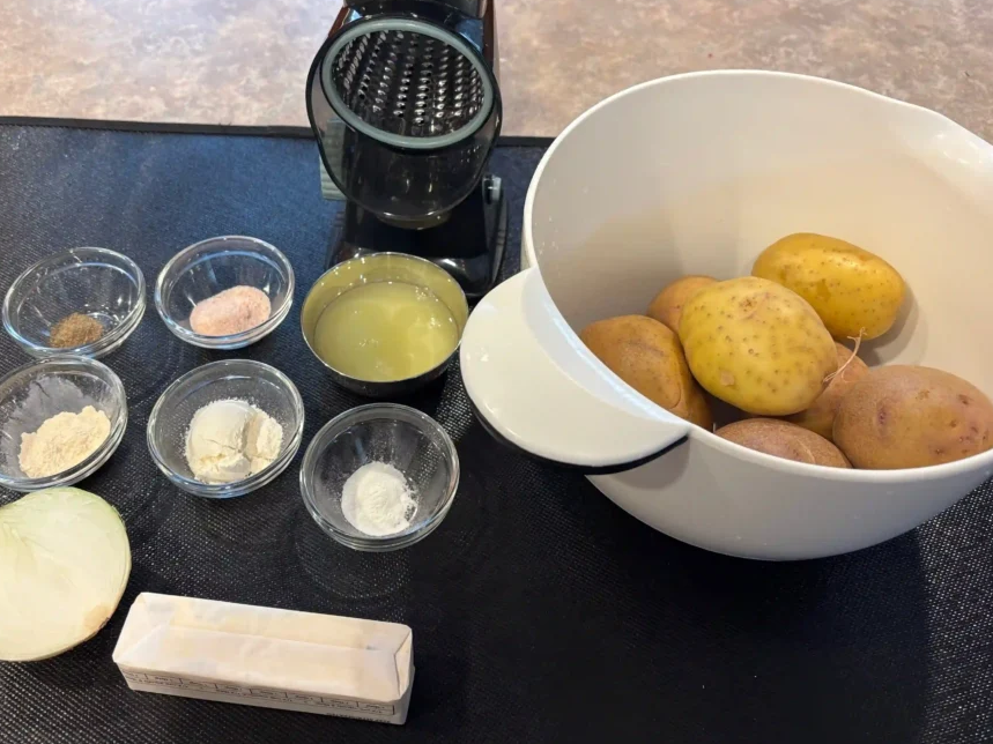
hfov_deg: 58.1
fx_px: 889
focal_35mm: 31
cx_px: 420
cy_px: 306
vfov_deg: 45.2
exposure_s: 1/60
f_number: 1.6
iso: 160
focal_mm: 5.96
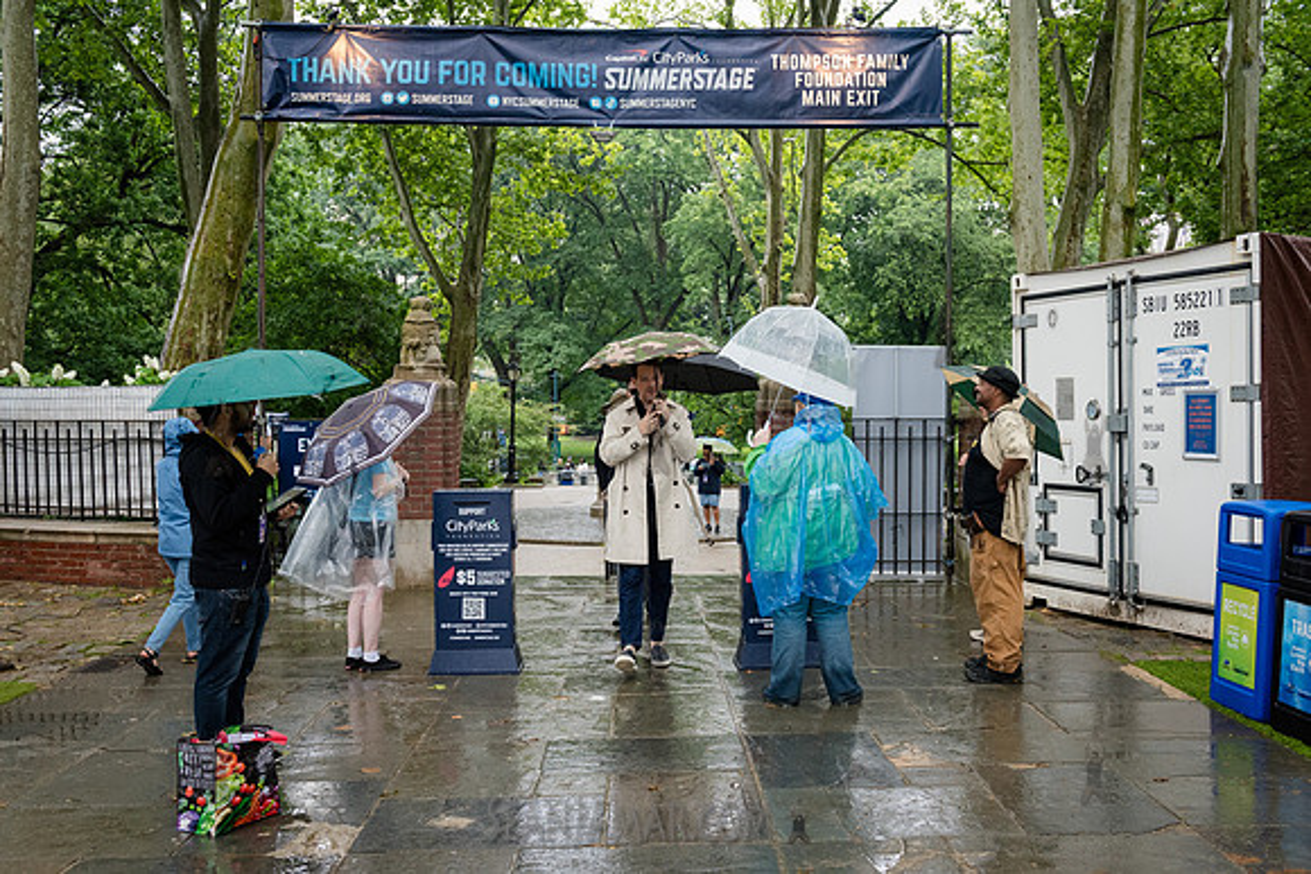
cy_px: 437
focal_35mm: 35
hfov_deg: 54.3
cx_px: 656
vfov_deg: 37.8
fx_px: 1278
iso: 2000
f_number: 4.5
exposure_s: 1/400
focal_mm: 35
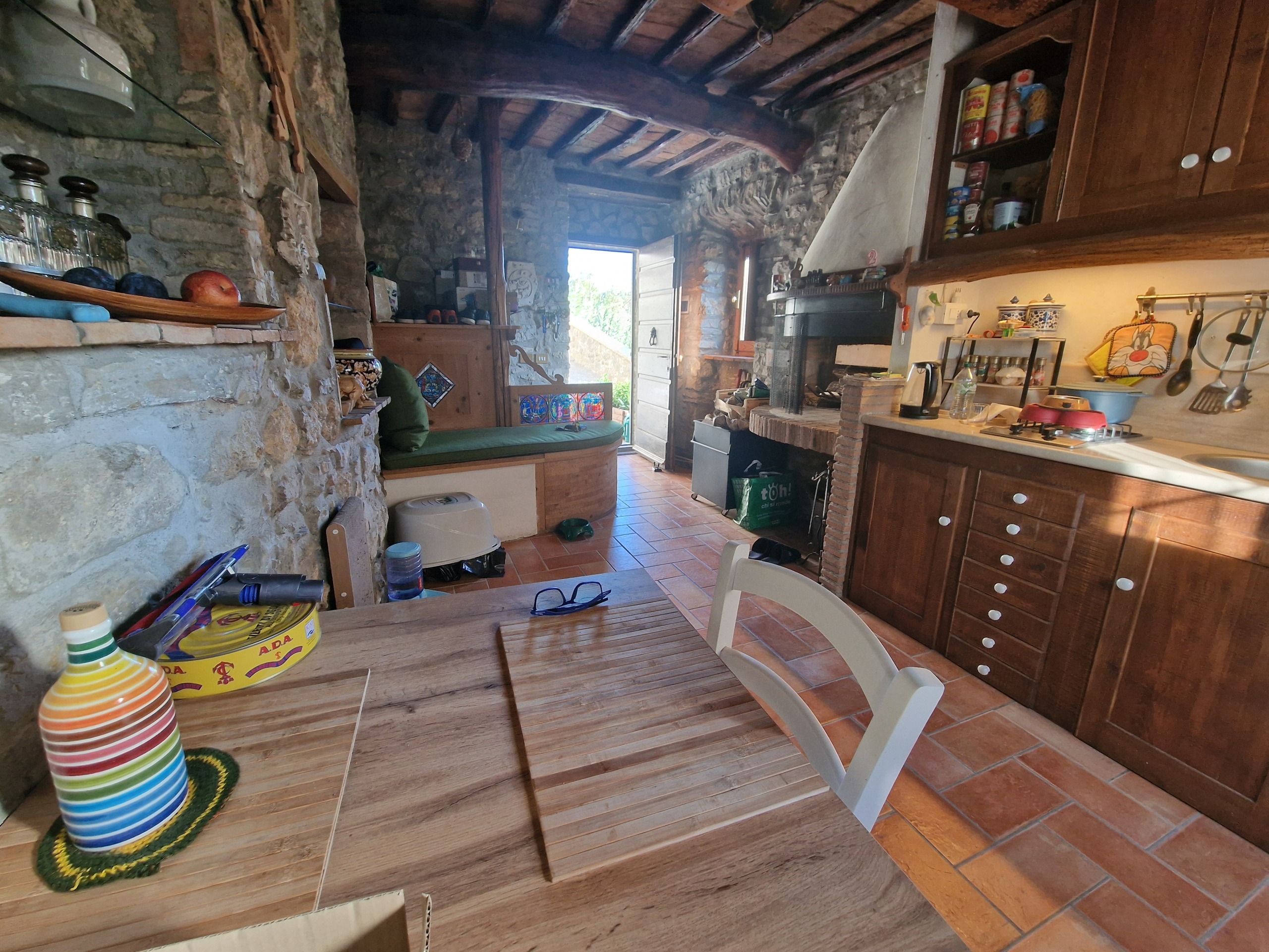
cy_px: 476
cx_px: 634
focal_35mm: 13
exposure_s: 1/50
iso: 200
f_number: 2.2
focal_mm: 2.2
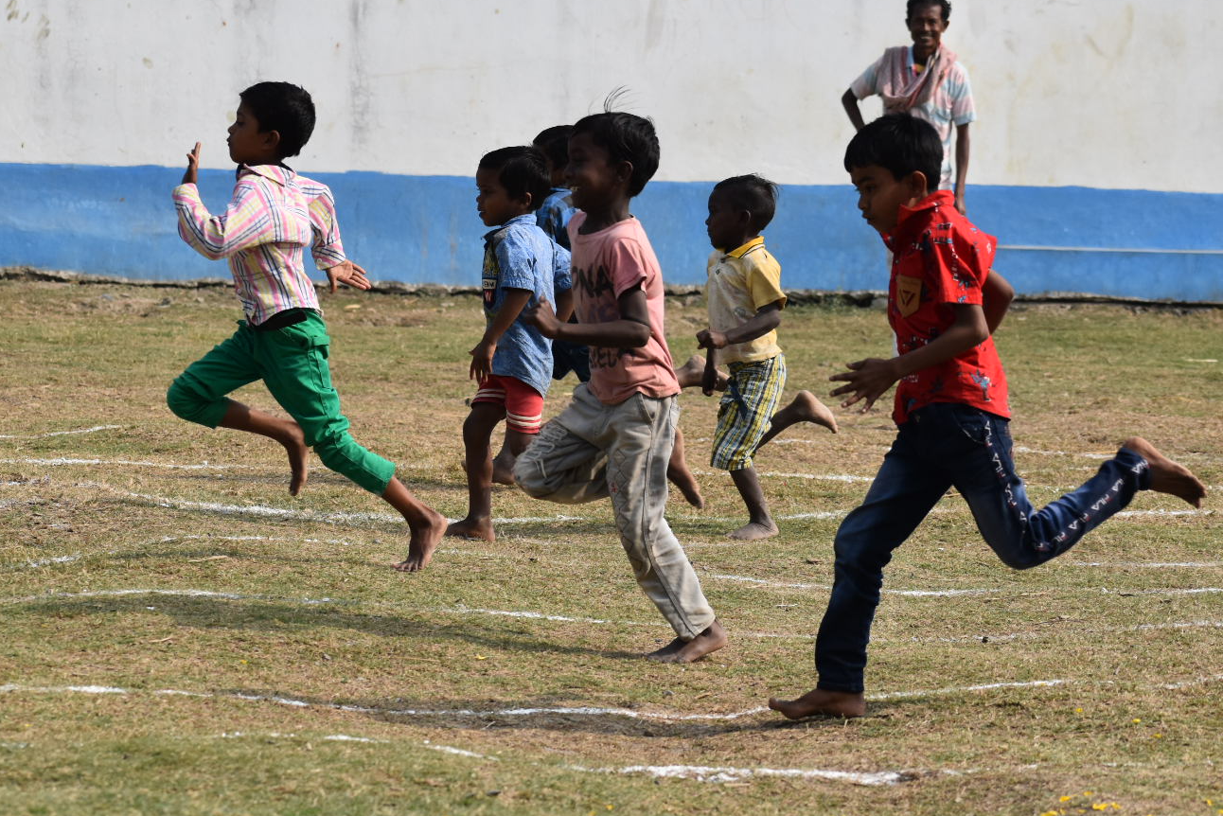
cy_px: 444
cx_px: 490
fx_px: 6069
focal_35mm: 179
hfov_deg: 11.5
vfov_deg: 7.7
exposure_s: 1/1600
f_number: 7.1
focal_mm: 95
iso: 400
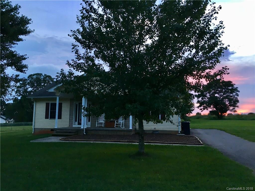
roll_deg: -0.7
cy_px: 96
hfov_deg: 61.7
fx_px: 214
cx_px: 128
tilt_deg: +6.1
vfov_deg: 48.2
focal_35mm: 29
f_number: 2.2
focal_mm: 4.15
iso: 50
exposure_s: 1/30
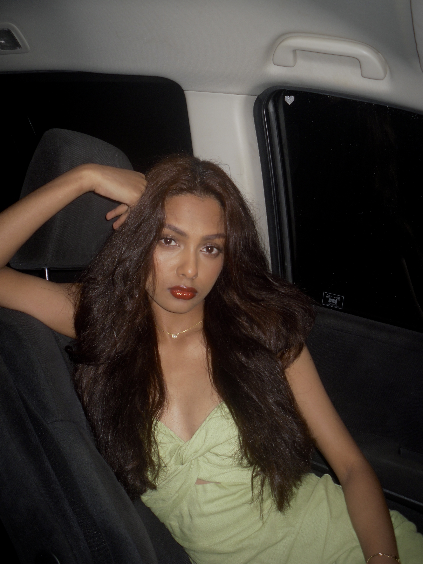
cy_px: 282
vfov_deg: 52.6
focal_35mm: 35
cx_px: 212
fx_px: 570
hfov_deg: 40.7
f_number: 3
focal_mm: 6.3
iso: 80
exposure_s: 1/45
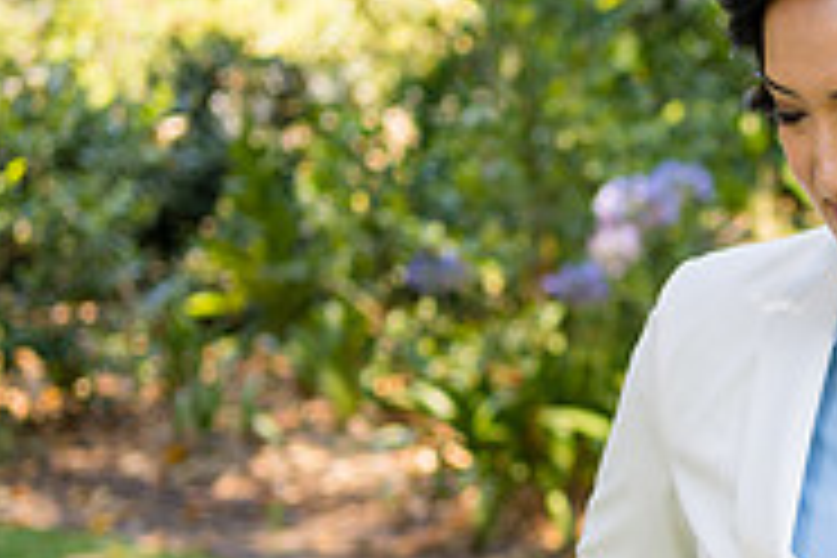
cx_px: 940
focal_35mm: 109
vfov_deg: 12.5
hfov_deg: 18.0
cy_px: 434
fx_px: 2534
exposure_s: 1/400
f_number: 2.2
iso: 160
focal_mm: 35
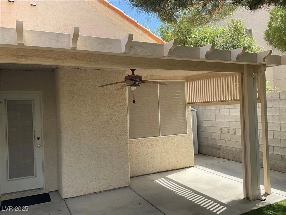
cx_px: 143
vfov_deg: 48.2
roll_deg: +2.1
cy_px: 108
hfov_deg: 61.7
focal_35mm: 29
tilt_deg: -0.4
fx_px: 240
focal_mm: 3
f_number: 1.8
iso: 16
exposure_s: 1/650
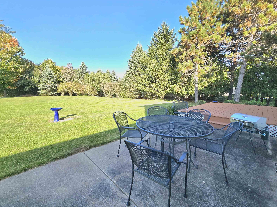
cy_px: 99
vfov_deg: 85.6
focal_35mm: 14
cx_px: 137
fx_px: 112
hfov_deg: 102.1
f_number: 2.2
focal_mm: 2.2
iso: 50
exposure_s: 1/1000
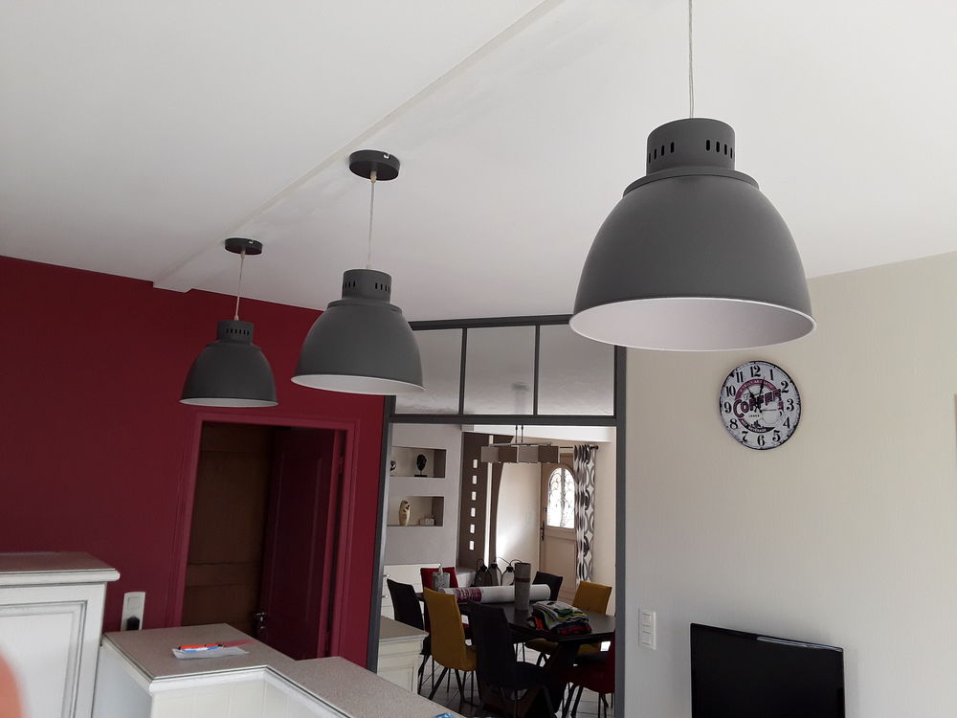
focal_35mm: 27
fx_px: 746
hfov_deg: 65.3
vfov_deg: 51.4
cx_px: 478
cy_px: 359
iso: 40
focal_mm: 2.91
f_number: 1.9
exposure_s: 1/100
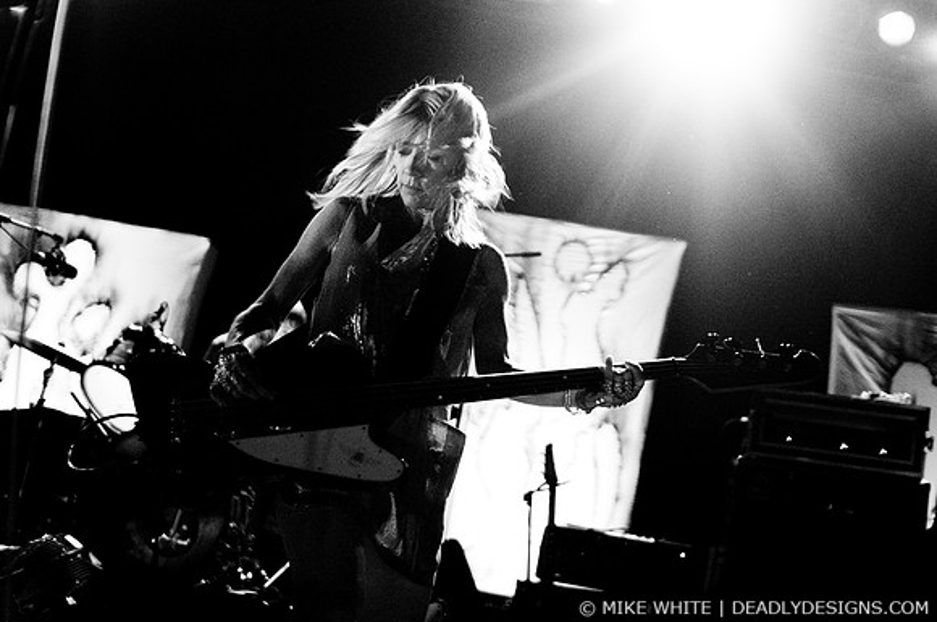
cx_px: 468
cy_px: 311
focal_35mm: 45
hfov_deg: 43.7
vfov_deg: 29.8
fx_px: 1170
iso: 1000
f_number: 1.8
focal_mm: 30
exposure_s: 1/100
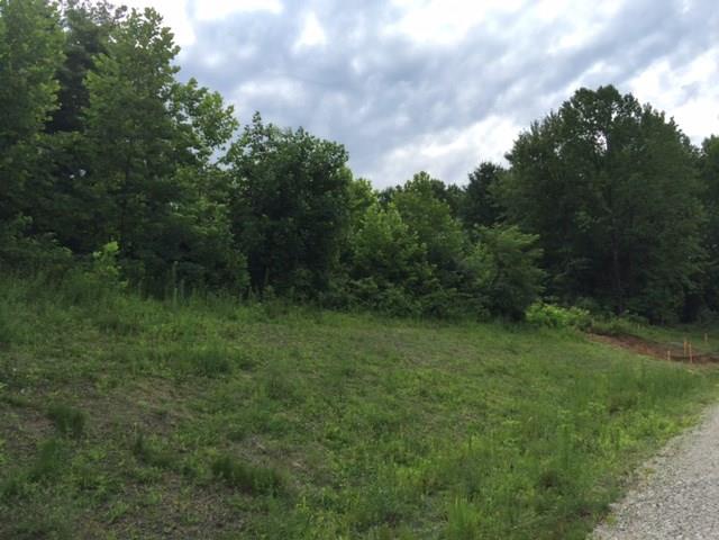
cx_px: 360
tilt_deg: +8.7
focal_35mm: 29
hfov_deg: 61.7
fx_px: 602
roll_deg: +0.3
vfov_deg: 48.2
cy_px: 270
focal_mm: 4.15
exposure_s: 1/1319
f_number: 2.2
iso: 32
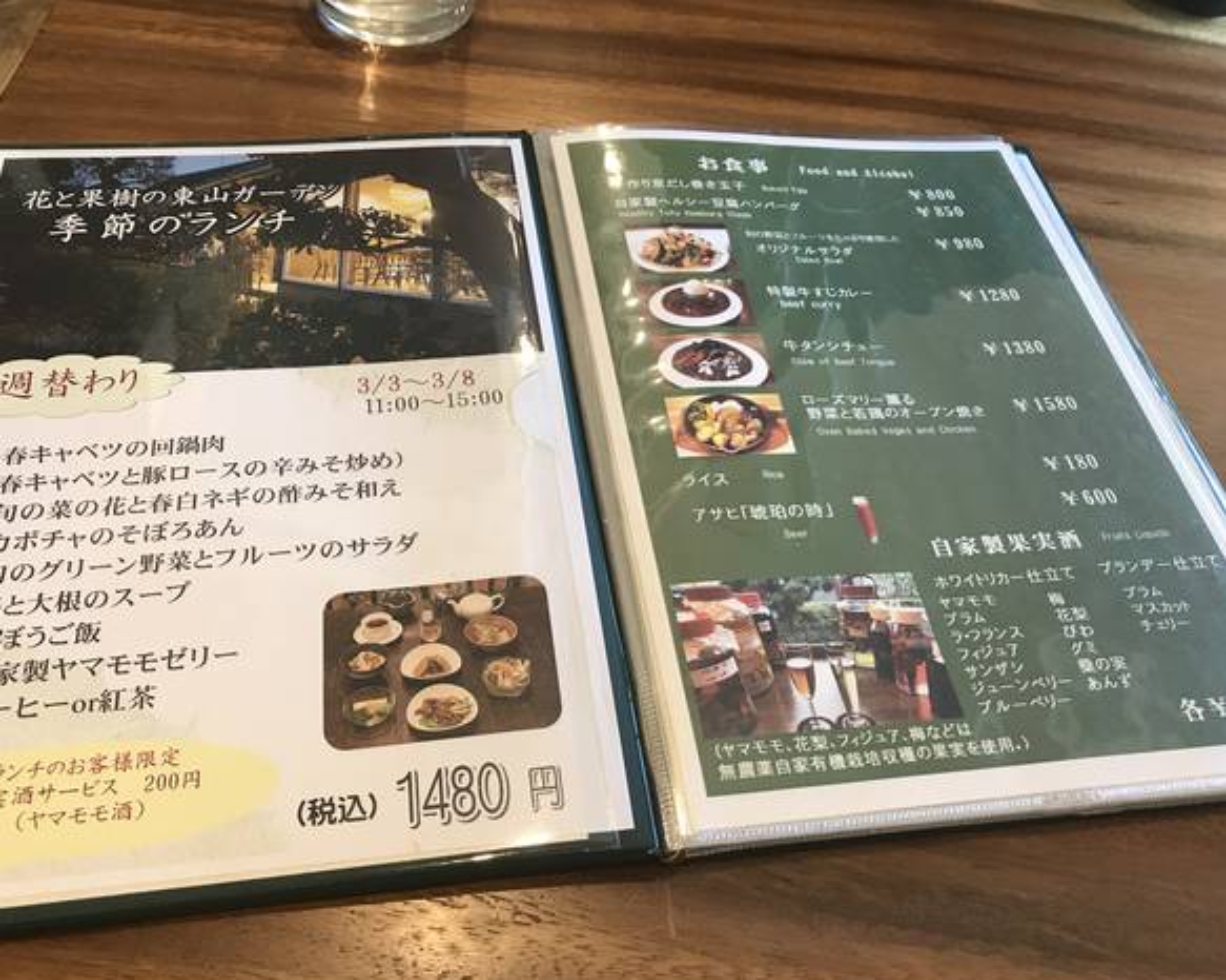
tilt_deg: -55.1
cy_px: 503
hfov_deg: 58.7
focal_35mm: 30
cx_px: 572
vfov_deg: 48.5
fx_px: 1088
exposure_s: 1/30
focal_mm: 3.99
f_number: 1.8
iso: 25
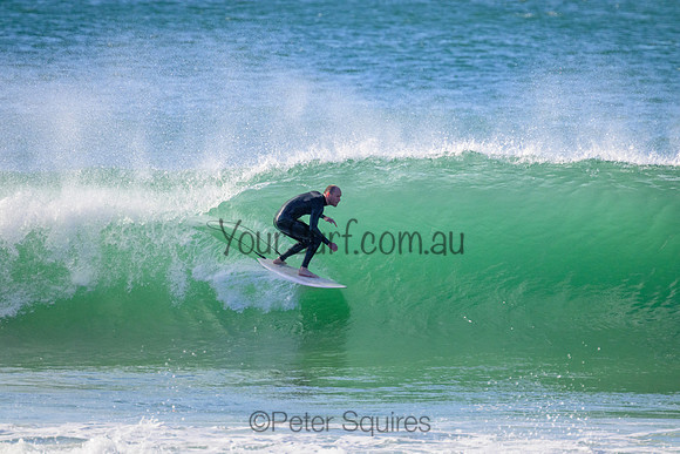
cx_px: 340
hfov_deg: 2.6
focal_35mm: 800
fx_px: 15114
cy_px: 227
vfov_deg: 1.7
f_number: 11
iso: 2000
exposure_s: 1/2000
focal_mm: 800
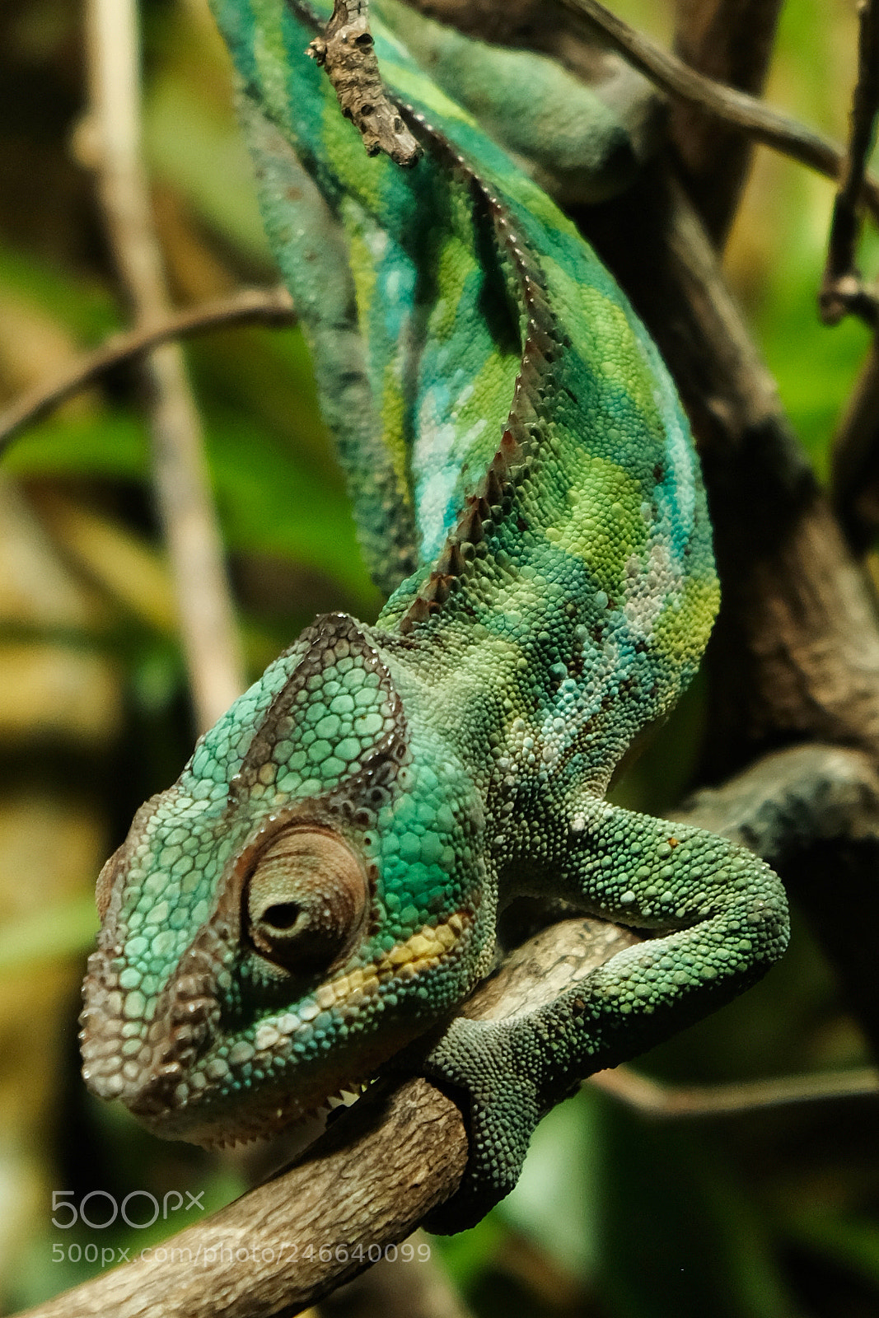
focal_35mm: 83
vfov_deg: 24.5
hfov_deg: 16.5
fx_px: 3039
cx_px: 440
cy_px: 659
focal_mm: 55
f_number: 4
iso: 640
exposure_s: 1/125
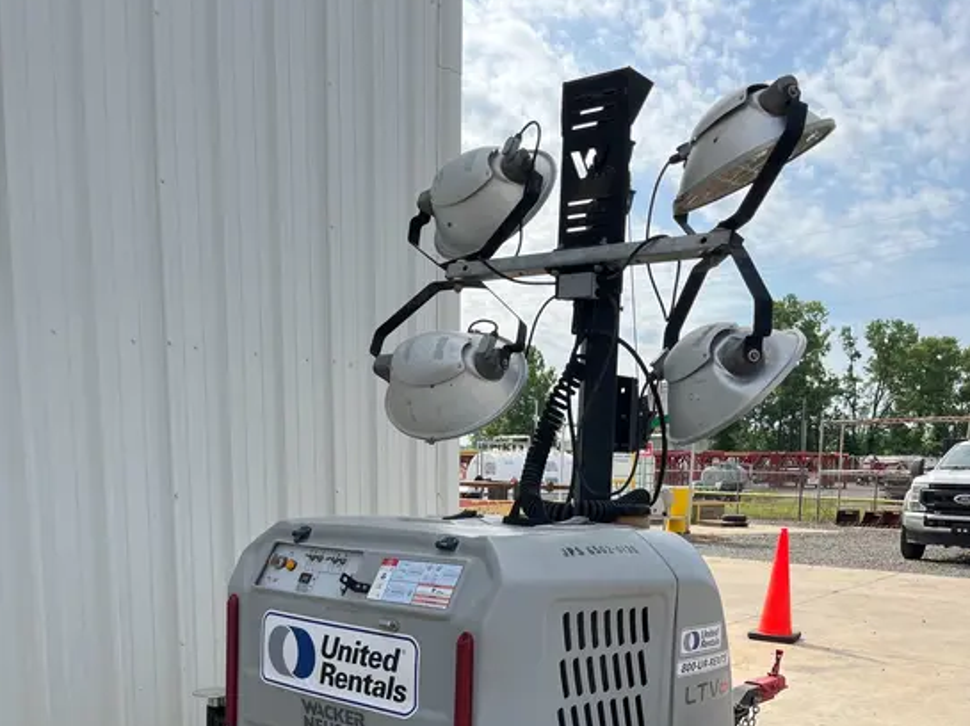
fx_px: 980
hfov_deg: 52.7
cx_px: 484
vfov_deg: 38.7
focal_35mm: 35
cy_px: 604
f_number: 1.6
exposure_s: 1/2571
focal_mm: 5.1
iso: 50
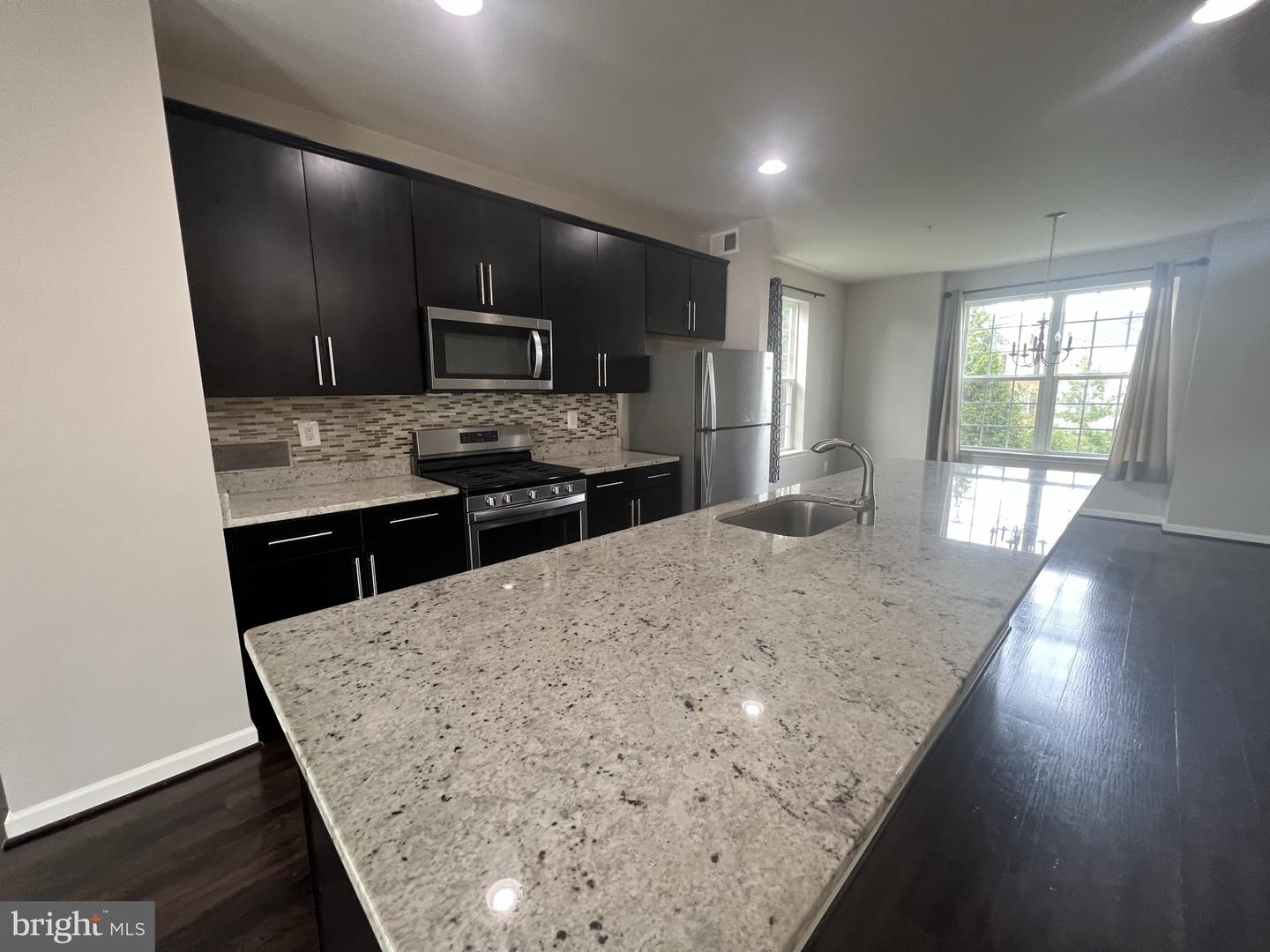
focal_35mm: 13
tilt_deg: -10.9
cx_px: 635
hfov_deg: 106.2
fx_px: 477
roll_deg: +0.7
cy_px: 476
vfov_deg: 89.9
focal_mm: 1.57
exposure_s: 1/120
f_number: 1.8
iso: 200
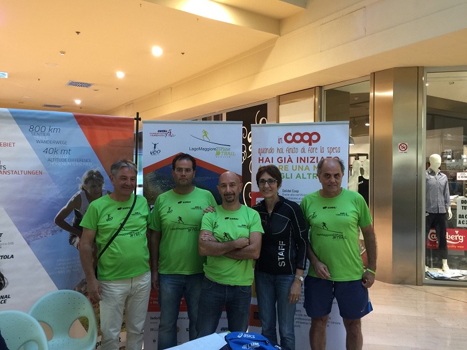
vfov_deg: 48.2
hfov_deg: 61.7
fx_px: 391
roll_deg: -1.8
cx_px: 234
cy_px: 175
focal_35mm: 29
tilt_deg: -0.6
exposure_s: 1/17
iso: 80
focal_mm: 4.15
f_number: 2.2
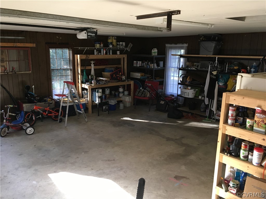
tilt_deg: -11.8
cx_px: 133
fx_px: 223
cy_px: 100
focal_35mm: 29
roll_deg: -0.9
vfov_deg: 48.2
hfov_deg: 61.7
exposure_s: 1/30
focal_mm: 4.15
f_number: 2.2
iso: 125
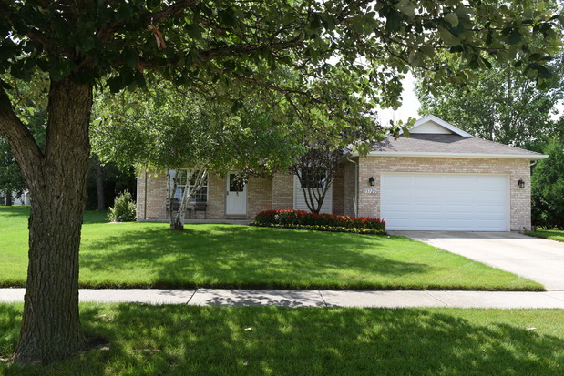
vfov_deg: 43.6
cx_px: 282
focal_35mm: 30
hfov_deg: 61.9
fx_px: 470
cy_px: 185
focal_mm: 29
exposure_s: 1/320
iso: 200
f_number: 7.1
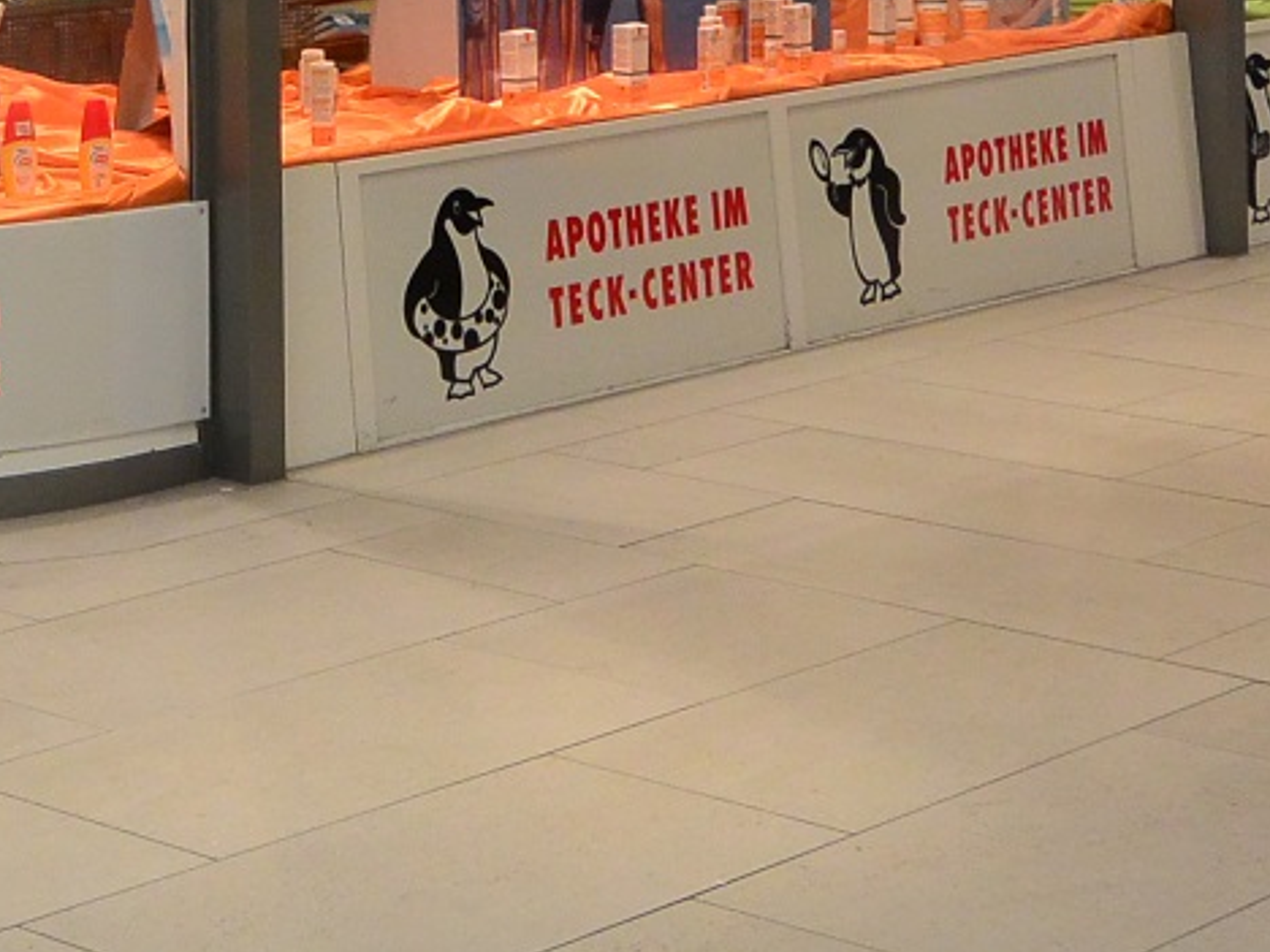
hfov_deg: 17.8
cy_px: -429
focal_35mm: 107
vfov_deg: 13.2
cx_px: -76
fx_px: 3926
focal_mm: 11.5
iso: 400
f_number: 4.2
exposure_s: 1/80
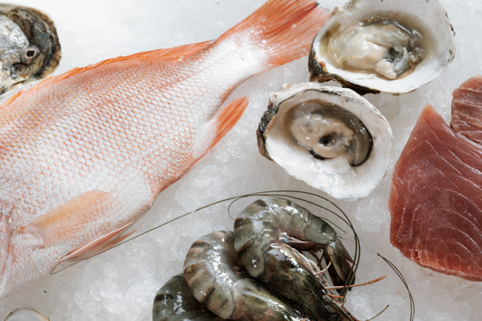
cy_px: 266
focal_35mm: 151
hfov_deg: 13.6
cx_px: 309
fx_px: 2021
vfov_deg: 9.1
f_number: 5
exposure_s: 1/200
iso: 1600
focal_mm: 90
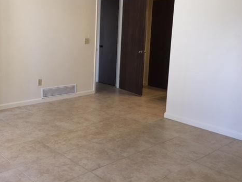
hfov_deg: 46.4
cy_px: 72
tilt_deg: -8.8
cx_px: 91
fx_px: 280
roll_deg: -2.0
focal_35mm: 40
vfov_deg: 35.8
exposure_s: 1/30
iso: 32
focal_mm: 4.15
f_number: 2.2
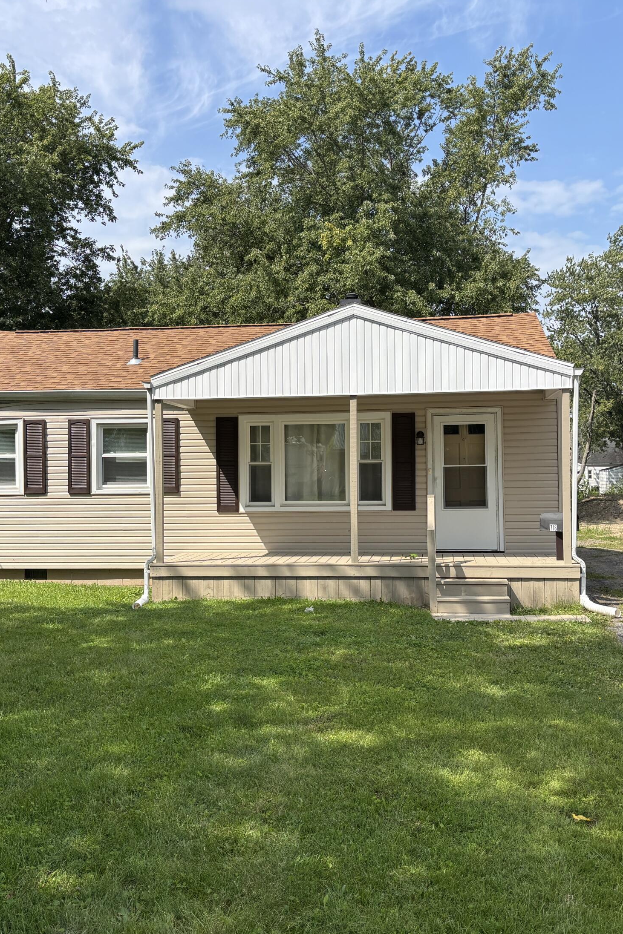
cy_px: 474
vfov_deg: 51.9
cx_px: 290
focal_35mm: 37
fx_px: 960
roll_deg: +0.8
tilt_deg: +1.1
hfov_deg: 35.9
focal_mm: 5.96
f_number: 1.6
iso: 50
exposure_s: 1/2513
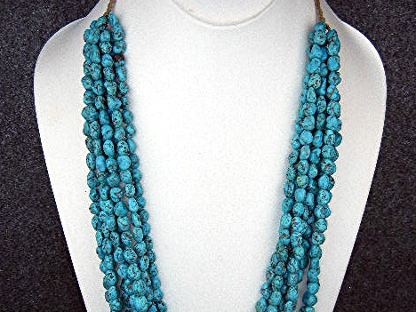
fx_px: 493
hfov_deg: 45.8
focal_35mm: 41
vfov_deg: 34.5
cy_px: 231
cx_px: 212
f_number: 3.5
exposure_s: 1/45
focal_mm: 5.4
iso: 200
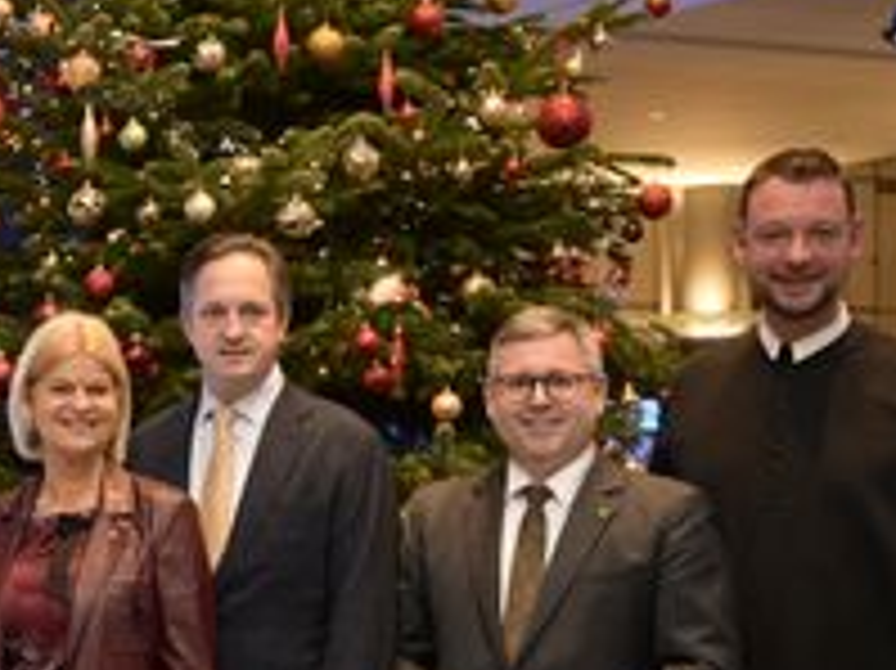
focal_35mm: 89
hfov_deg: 21.3
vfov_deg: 16.4
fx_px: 2302
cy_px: 564
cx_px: 0
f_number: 3.2
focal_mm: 36
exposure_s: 1/125
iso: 1250
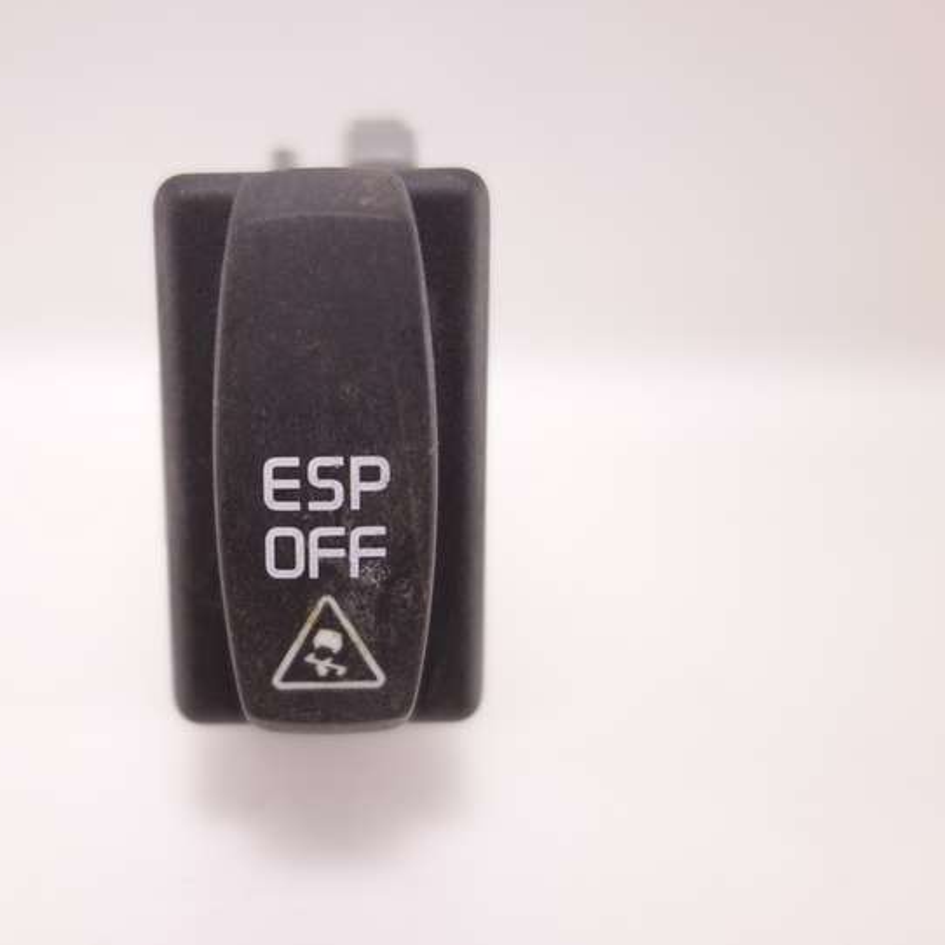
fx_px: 1112
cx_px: 296
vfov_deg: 46.0
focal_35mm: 36
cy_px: 472
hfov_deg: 45.2
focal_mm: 10.4
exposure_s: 1/100
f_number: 2
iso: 125
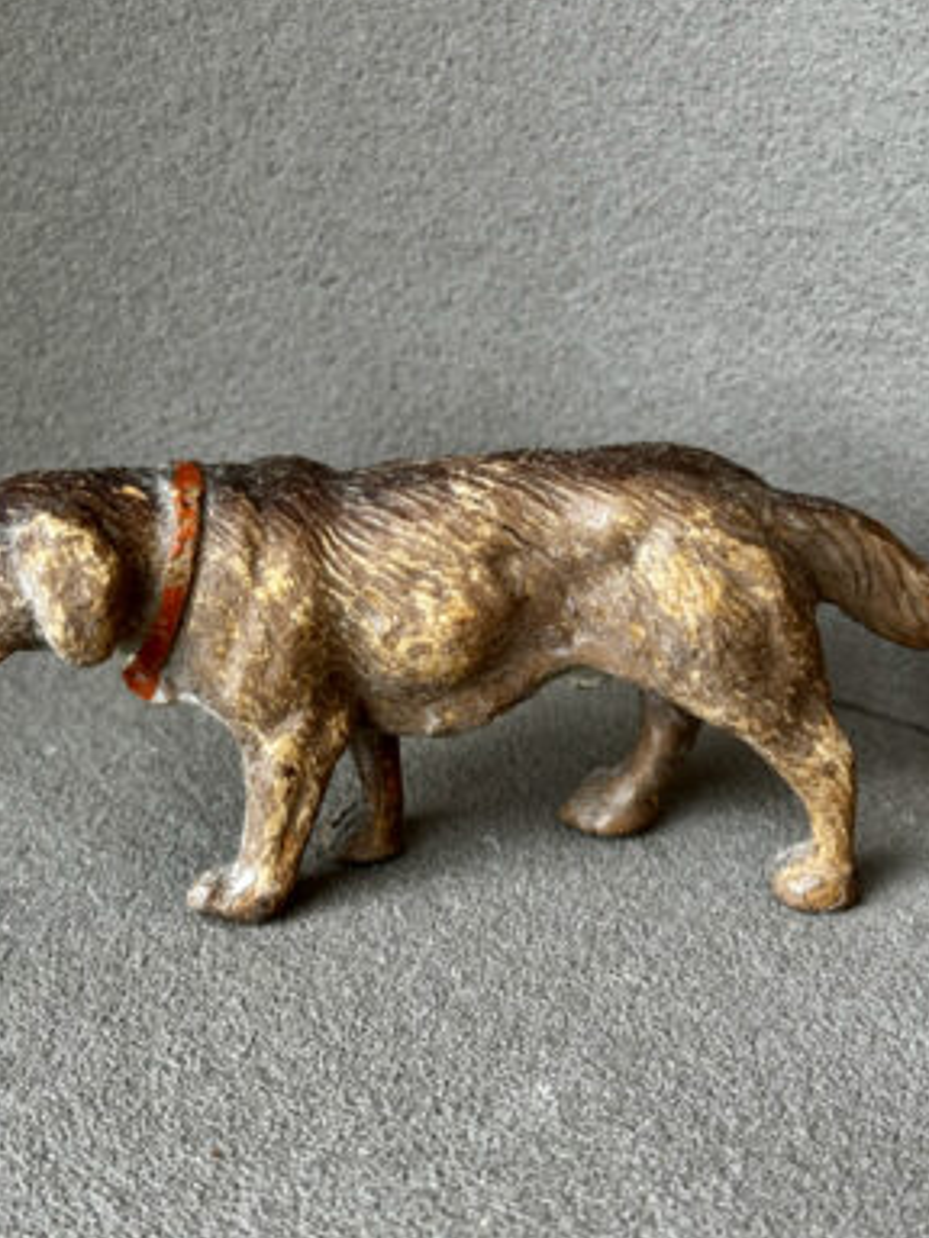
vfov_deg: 38.2
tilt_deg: -22.1
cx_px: 471
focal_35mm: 50
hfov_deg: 29.1
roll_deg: +0.3
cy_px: 596
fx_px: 1789
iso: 64
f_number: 1.78
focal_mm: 6.76
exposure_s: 1/121
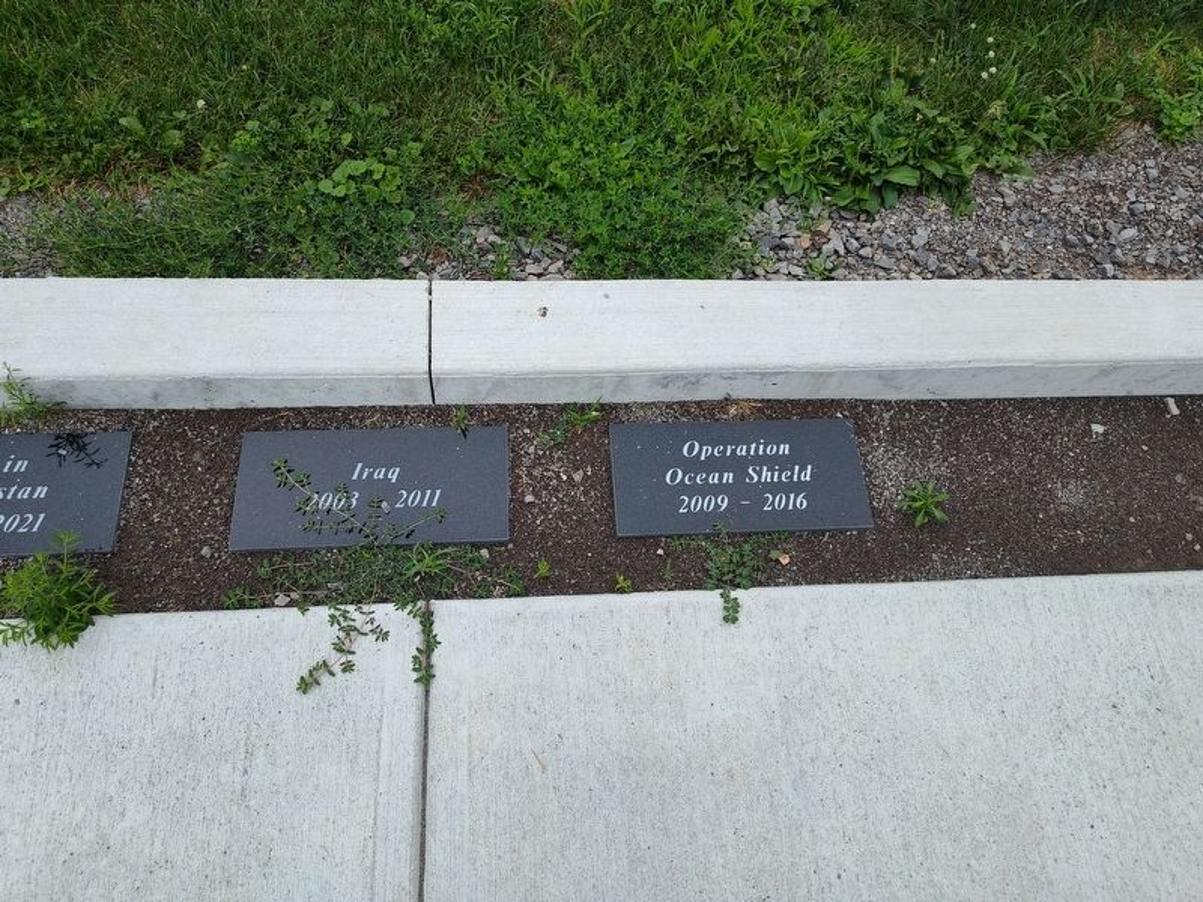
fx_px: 799
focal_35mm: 23
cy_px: 451
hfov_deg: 73.9
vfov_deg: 58.9
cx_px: 602
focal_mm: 5.56
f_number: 1.8
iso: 100
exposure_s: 1/476
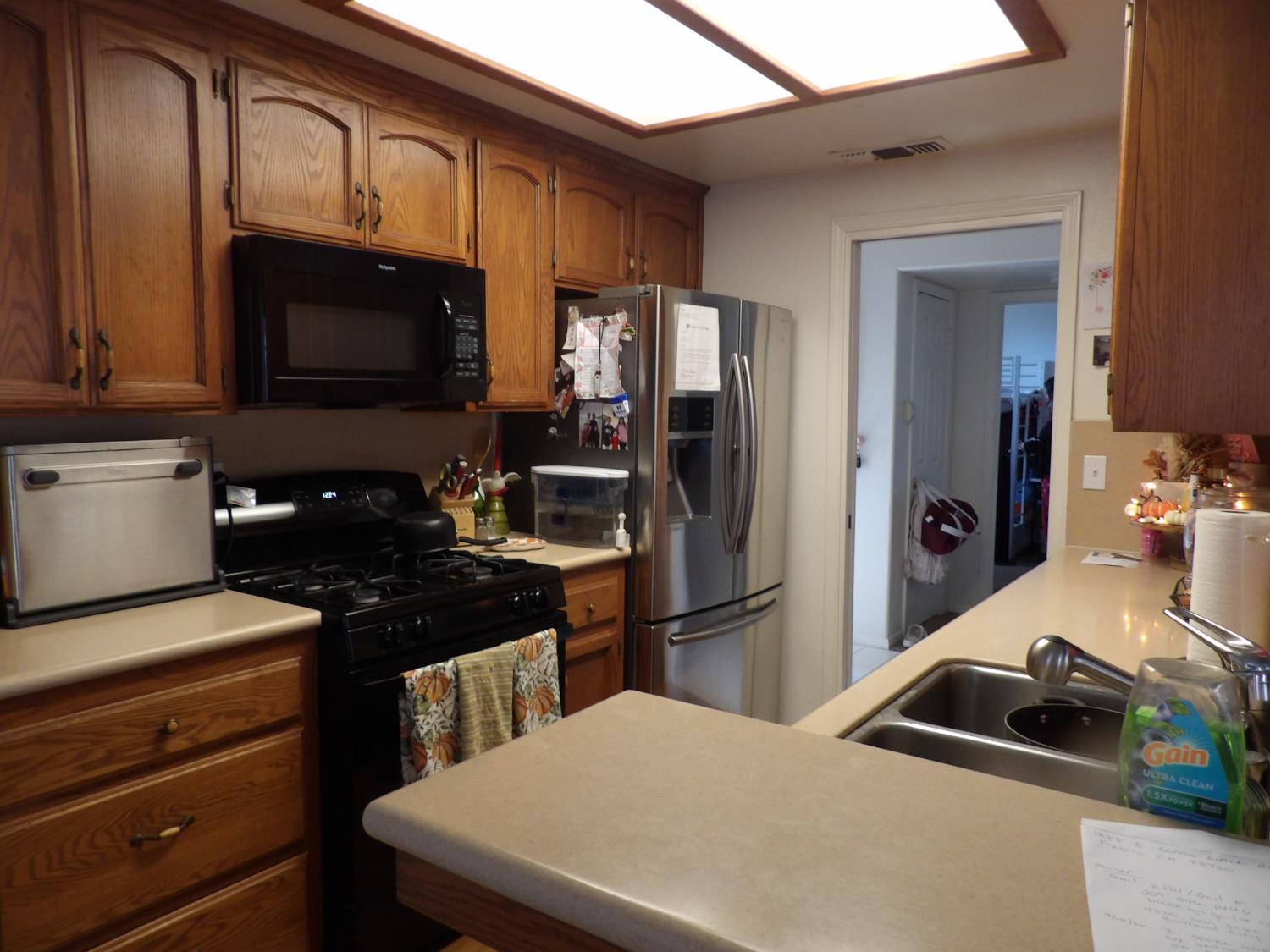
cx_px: 635
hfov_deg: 71.6
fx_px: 881
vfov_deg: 56.8
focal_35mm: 24
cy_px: 476
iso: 200
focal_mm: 4.3
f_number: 2.8
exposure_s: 1/29
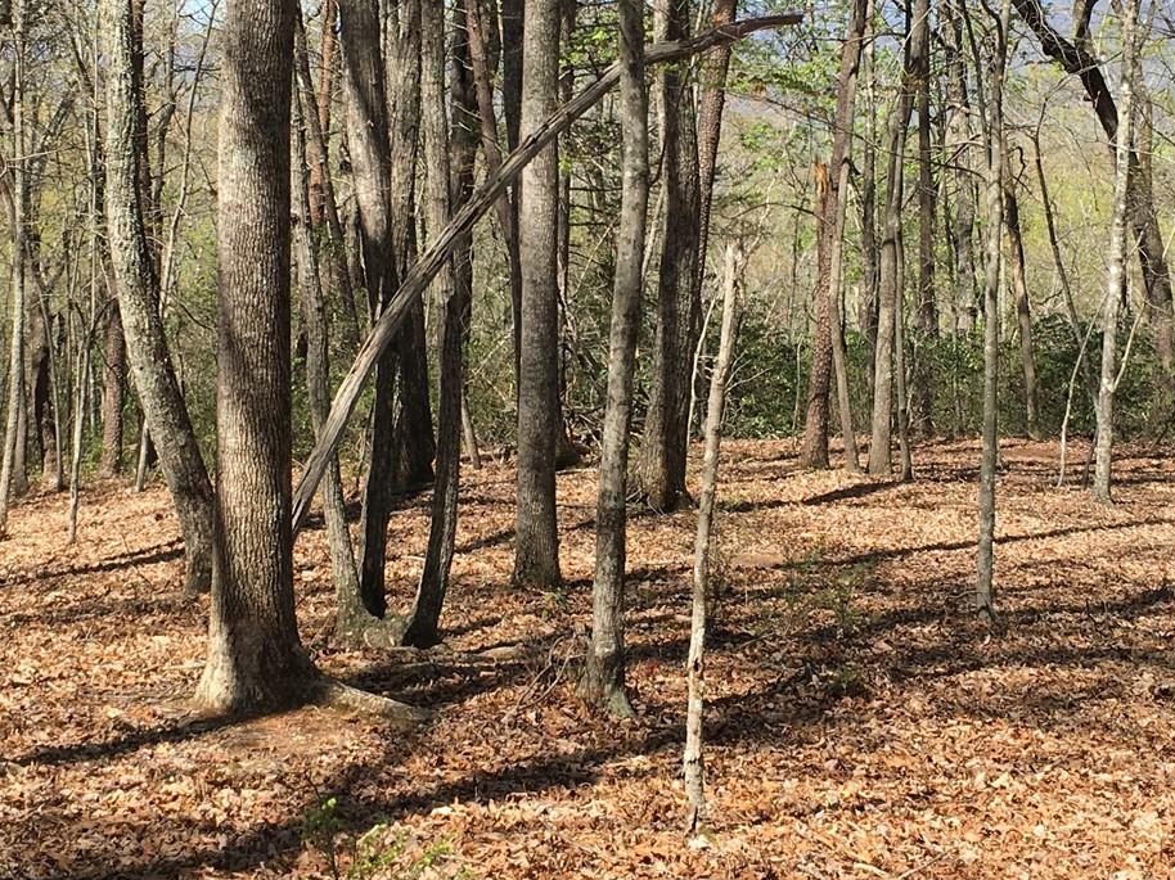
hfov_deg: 29.8
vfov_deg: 22.4
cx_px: 596
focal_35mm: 65
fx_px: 2206
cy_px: 266
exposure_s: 1/718
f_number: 2.2
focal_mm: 4.15
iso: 25
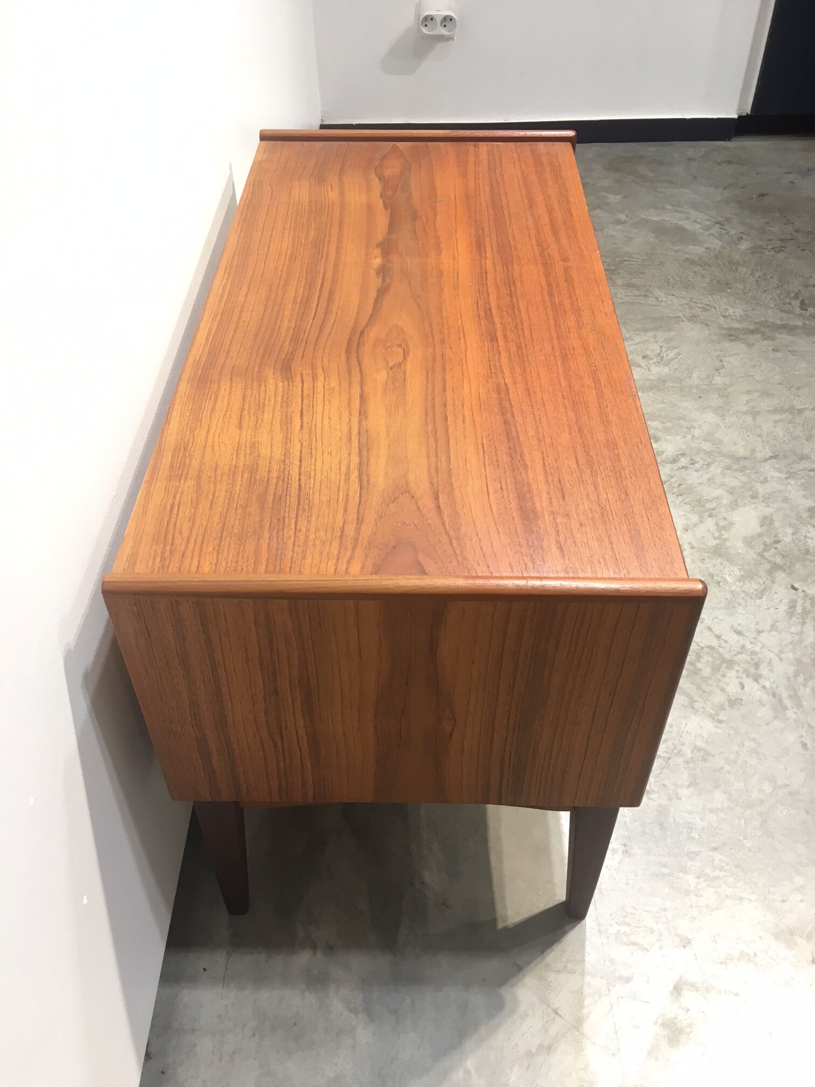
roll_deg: +0.1
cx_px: 408
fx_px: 910
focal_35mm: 29
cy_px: 544
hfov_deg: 48.2
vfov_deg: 61.7
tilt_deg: -43.3
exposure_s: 1/33
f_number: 2.2
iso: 80
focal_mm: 4.15
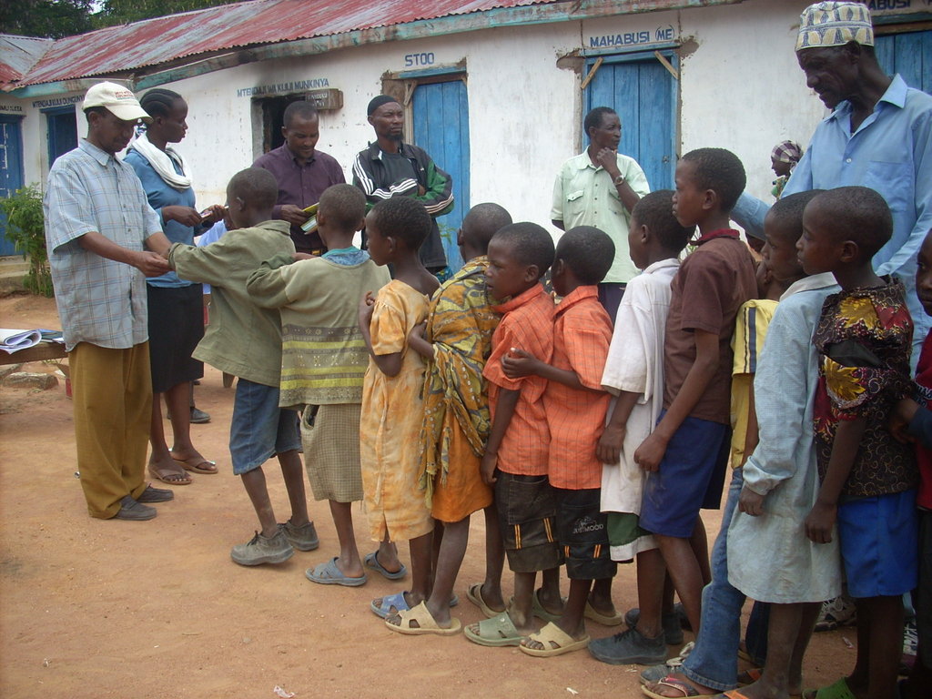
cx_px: 466
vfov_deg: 38.7
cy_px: 350
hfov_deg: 50.1
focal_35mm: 37
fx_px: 996
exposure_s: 1/458
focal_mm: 6.2
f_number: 2.8
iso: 64
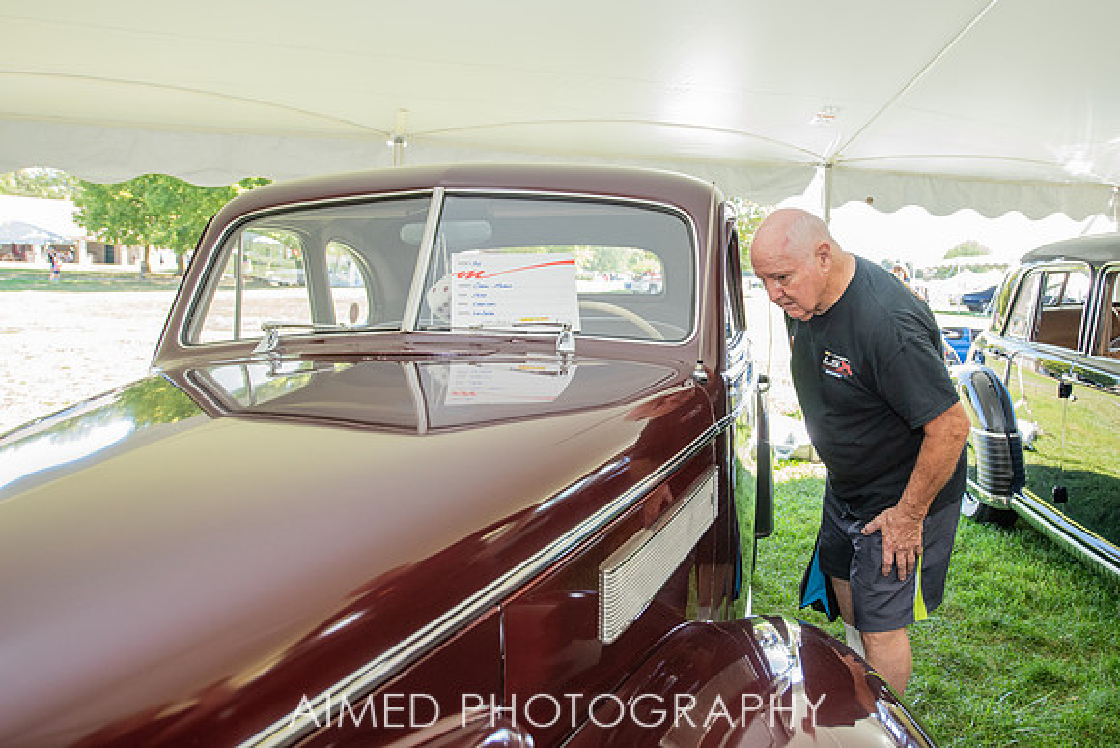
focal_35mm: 27
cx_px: 635
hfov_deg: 66.7
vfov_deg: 47.5
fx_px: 847
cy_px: 324
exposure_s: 1/200
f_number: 5
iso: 800
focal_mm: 24
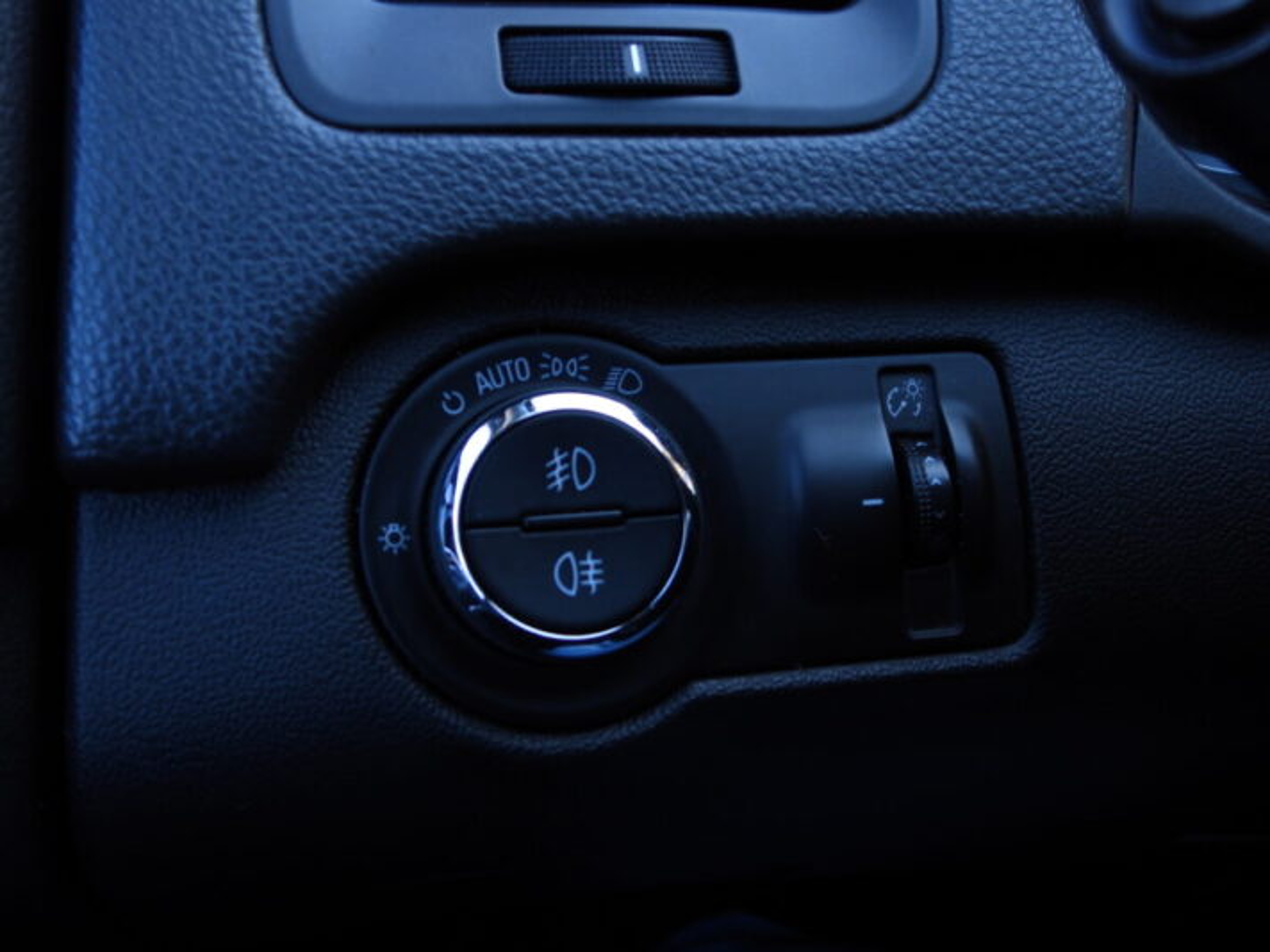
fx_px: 1284
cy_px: 476
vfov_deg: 40.7
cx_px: 635
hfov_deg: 52.6
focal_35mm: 35
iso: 100
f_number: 3.2
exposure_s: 1/40
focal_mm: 6.3
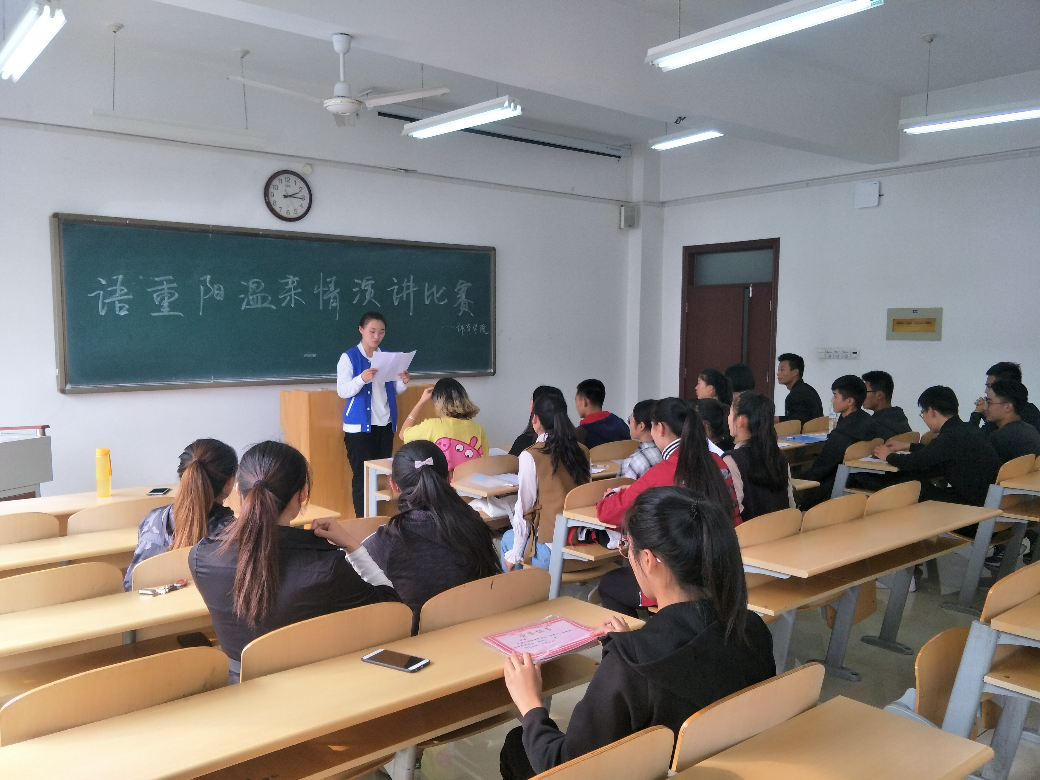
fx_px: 661
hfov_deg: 76.4
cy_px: 390
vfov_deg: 61.1
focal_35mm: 22
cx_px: 520
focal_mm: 3.79
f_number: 1.7
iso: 132
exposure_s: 1/100
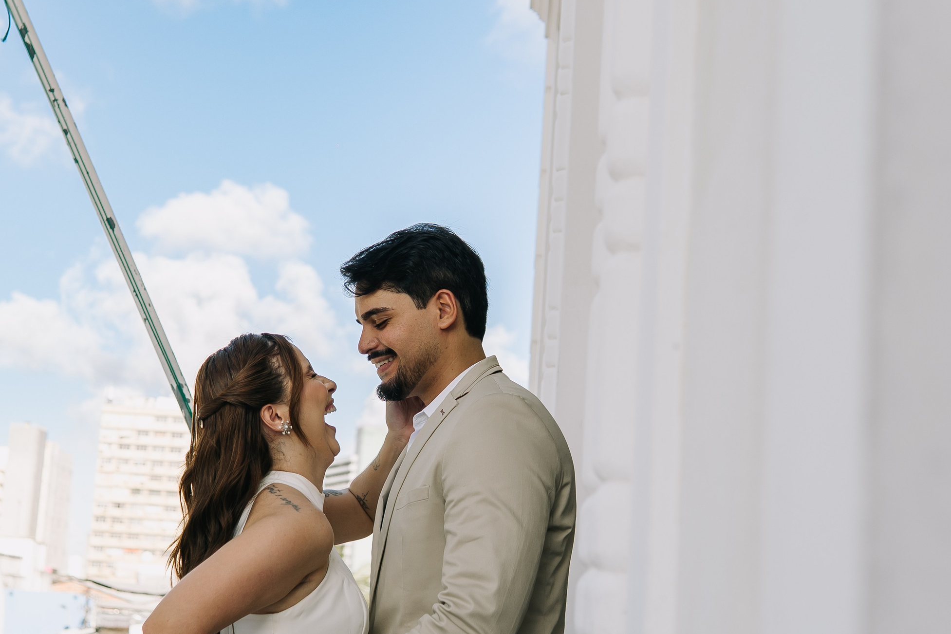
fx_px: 1558
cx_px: 358
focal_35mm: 59
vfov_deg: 23.0
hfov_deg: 33.8
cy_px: 355
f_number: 3.2
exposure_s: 1/400
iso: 100
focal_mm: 30
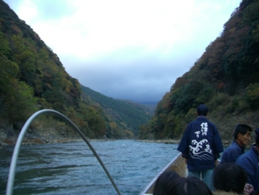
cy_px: 98
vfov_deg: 37.8
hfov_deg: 48.9
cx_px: 130
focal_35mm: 38
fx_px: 285
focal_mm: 7.9
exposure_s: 1/125
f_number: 2.8
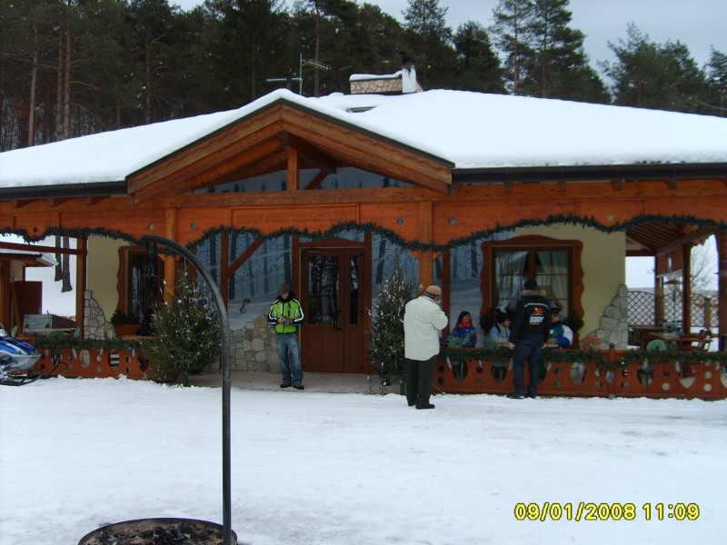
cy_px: 272
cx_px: 364
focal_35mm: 35
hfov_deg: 52.6
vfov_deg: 40.7
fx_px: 735
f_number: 2.8
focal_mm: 5.8
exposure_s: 1/350
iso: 50
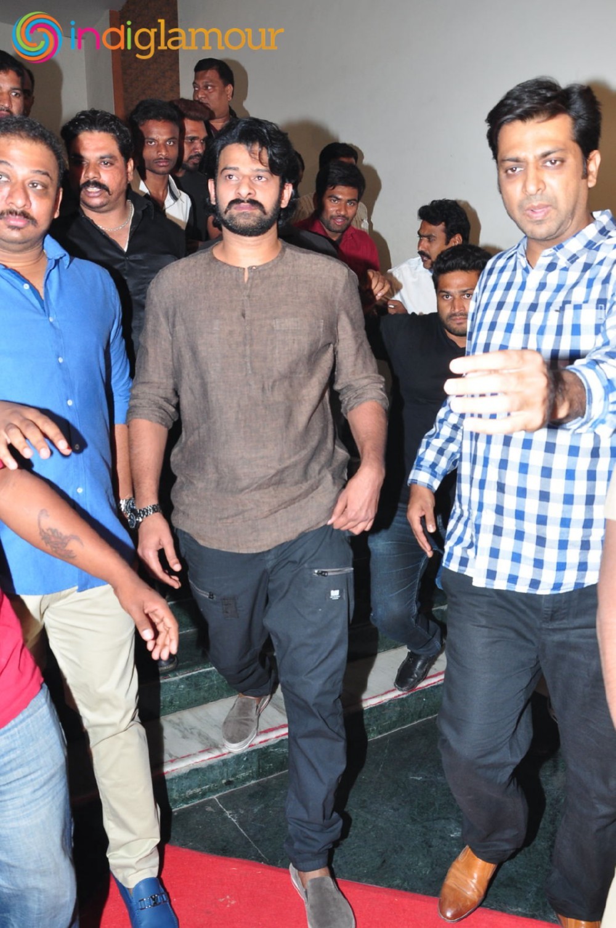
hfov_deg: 47.8
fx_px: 695
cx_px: 308
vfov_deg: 67.5
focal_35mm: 27
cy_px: 464
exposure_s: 1/125
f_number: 8
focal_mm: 18
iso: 400
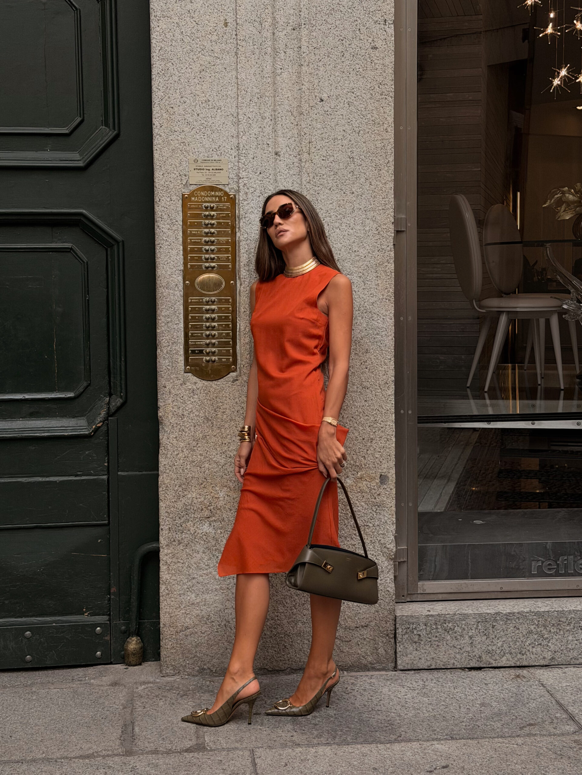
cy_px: 388
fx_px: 1076
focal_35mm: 48
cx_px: 291
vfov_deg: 39.7
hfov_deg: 30.3
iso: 80
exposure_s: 1/1642
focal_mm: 6.76
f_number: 1.78
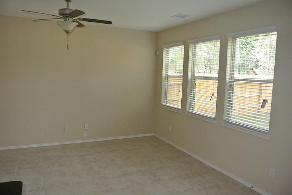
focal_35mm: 27
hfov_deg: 67.3
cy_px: 98
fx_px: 219
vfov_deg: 48.0
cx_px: 146
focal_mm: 10
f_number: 3.5
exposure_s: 1/60
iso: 180
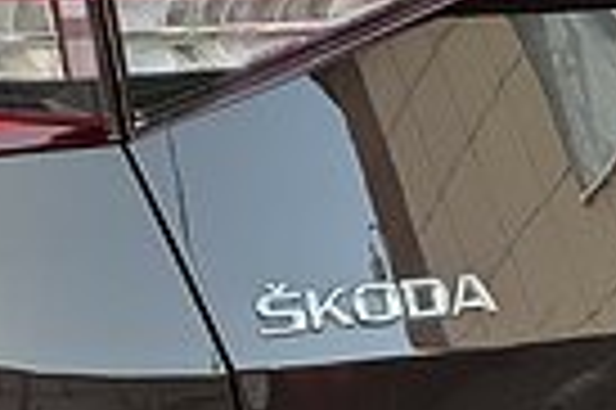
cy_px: -63
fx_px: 5469
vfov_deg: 4.3
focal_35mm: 320
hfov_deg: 6.4
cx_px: -99
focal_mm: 9
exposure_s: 1/85
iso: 200
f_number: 2.8
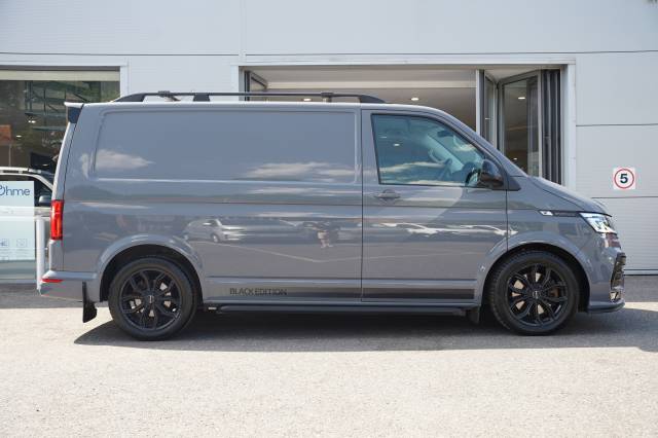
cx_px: 329
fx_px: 707
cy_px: 219
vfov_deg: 34.4
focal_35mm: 39
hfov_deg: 49.9
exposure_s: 1/60
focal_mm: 38.7
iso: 100
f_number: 4
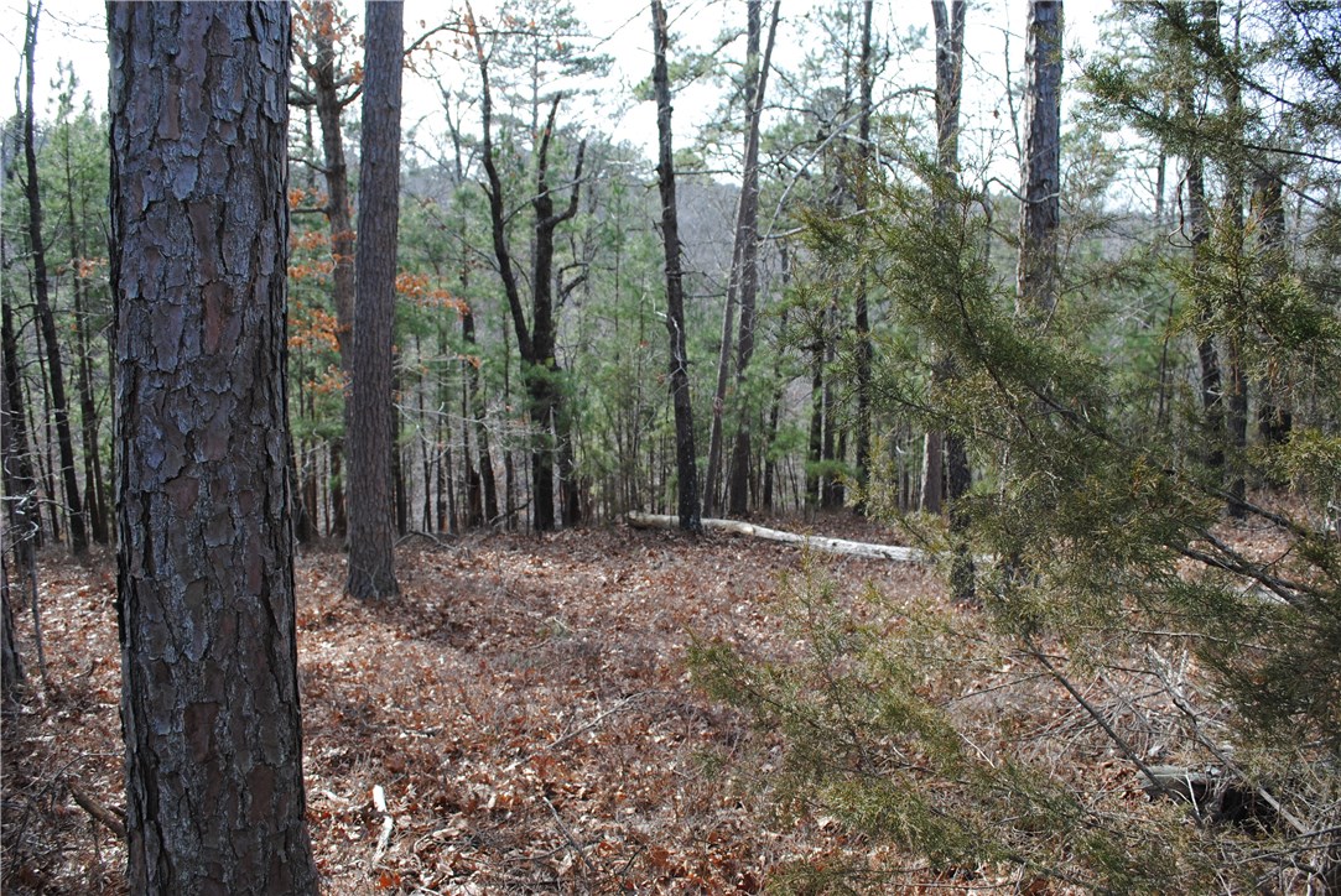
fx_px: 1007
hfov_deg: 67.3
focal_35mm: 27
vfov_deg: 48.0
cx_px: 670
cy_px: 448
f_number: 5.6
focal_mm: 18
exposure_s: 1/125
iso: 125
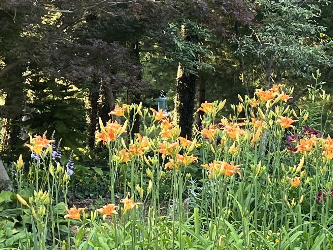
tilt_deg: -9.0
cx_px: 194
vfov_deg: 13.8
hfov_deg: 18.5
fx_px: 1020
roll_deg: +3.9
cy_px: 222
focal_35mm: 106
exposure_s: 1/122
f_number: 1.6
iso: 64
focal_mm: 5.1
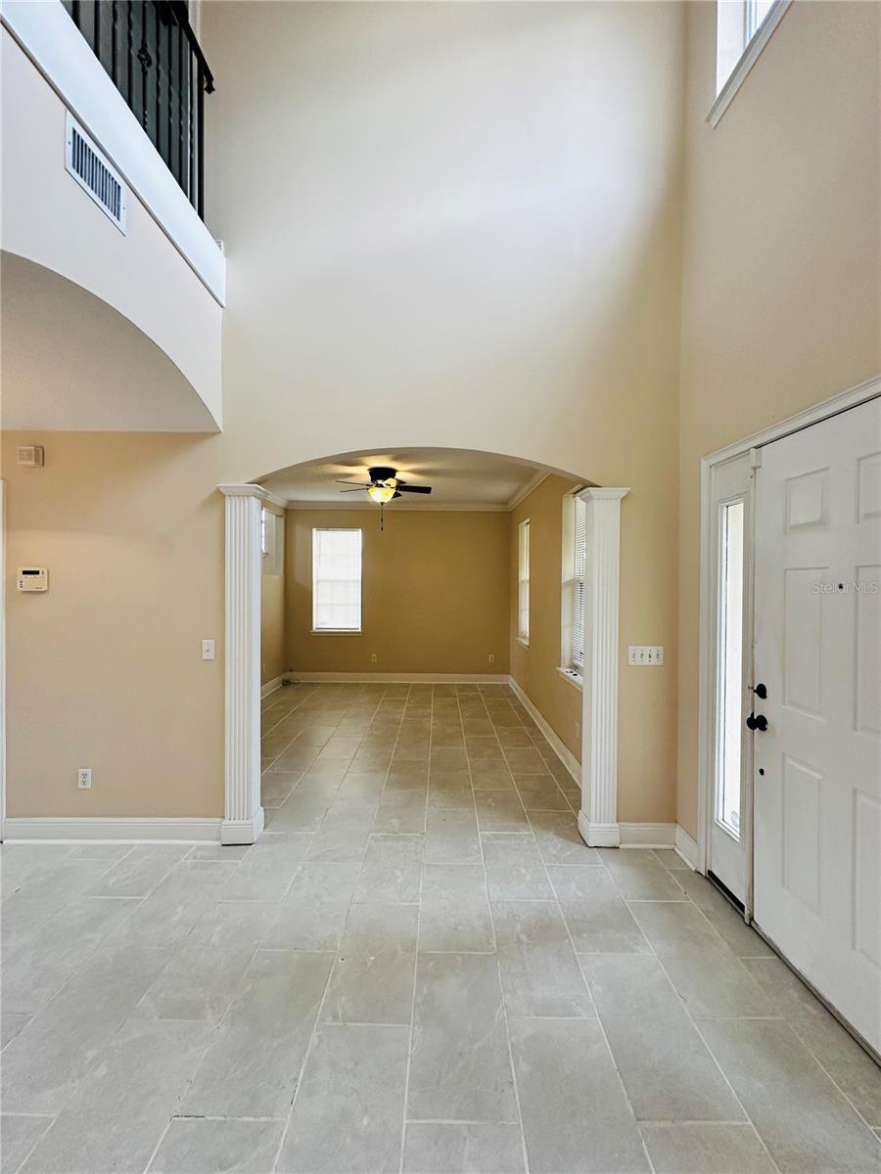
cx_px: 440
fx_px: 475
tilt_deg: +1.5
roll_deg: -0.9
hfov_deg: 85.7
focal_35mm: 14
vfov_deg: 102.1
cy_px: 587
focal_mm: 2.22
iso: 200
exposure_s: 1/120
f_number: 2.2
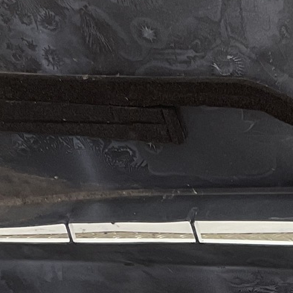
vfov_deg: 12.8
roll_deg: +8.1
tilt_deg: -28.6
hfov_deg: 13.1
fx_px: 1254
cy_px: 409
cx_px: 308
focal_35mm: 131
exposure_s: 1/100
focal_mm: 3
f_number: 1.8
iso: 25
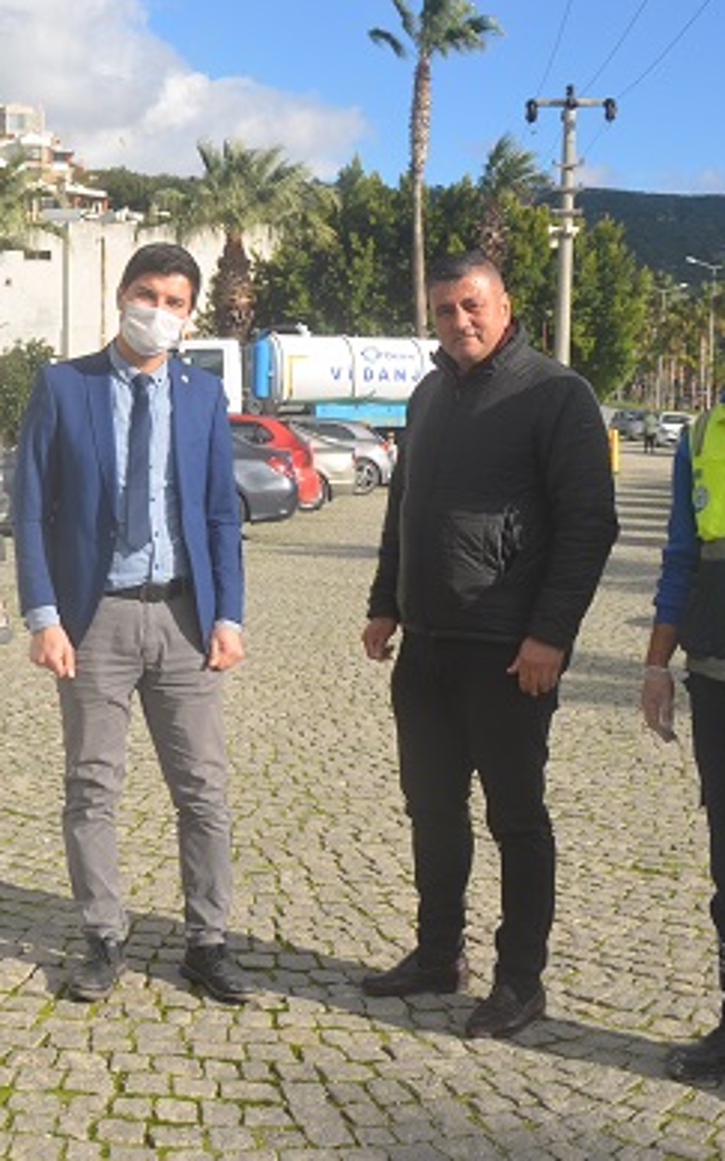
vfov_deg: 34.7
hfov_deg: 22.0
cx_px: 233
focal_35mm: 59
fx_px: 1859
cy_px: 583
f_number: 9
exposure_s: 1/320
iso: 100
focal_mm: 25
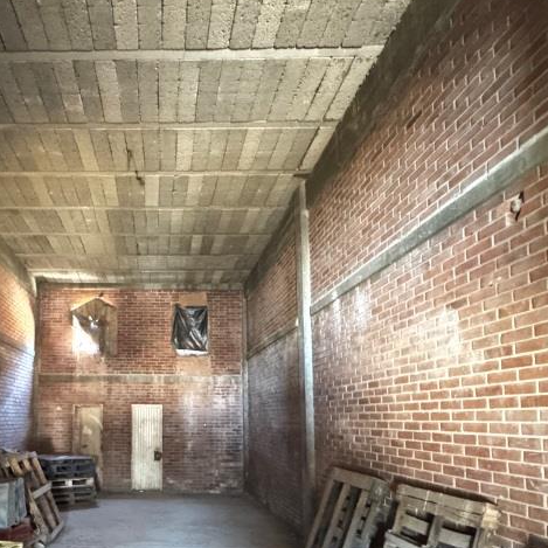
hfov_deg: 56.5
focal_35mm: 27
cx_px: 146
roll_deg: +0.1
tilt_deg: +5.3
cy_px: 376
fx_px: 484
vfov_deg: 57.4
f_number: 2.2
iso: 2500
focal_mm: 2.22
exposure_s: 1/17
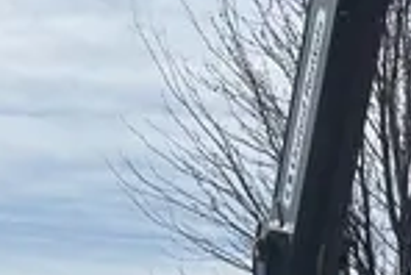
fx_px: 1531
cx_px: 514
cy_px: 385
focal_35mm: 134
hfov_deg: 14.7
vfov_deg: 10.0
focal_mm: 5.96
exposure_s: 1/8333
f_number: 1.6
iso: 50
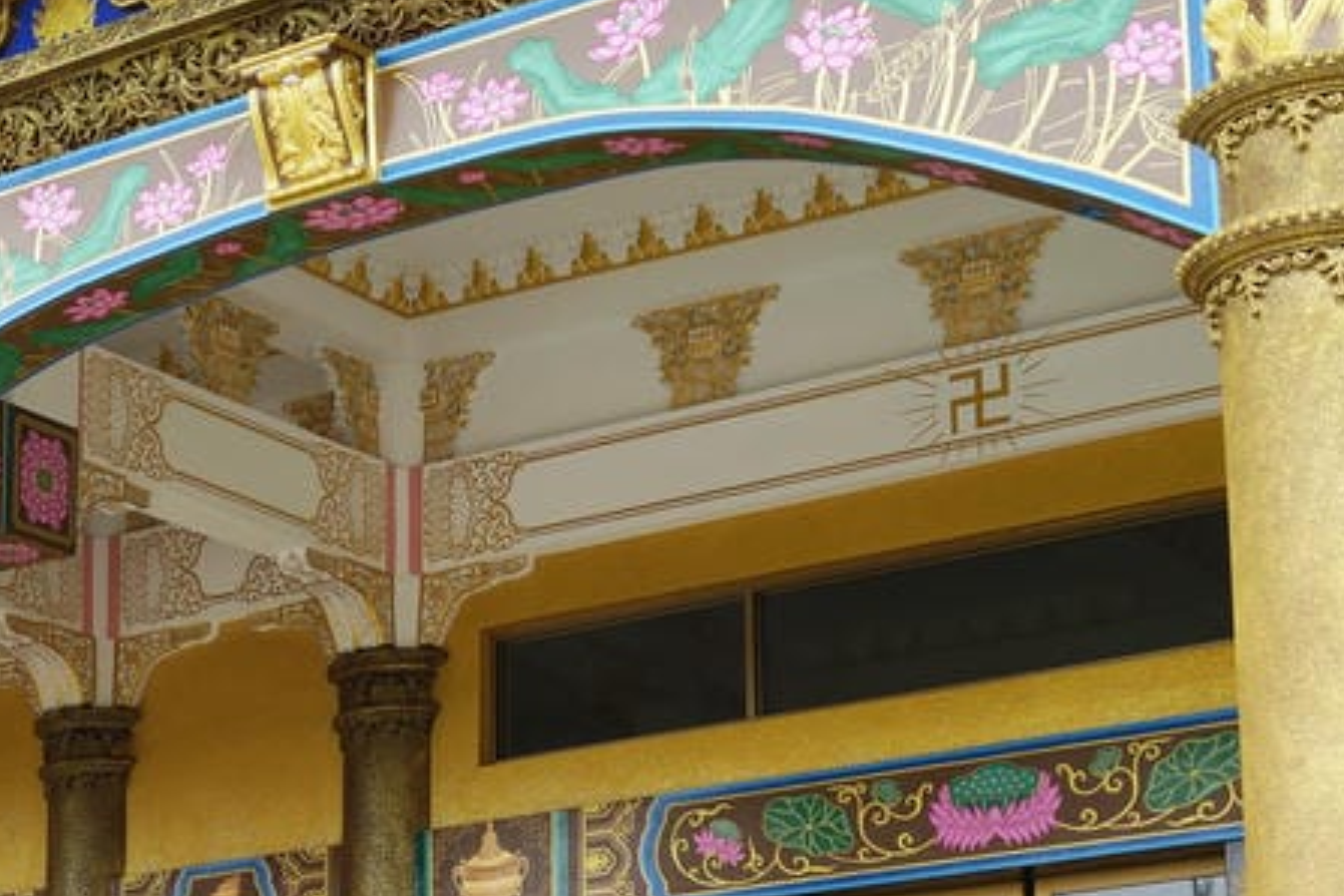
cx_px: 232
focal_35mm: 94
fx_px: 3509
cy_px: 908
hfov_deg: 21.4
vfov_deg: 14.3
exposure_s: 1/80
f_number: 5.6
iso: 100
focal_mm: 35
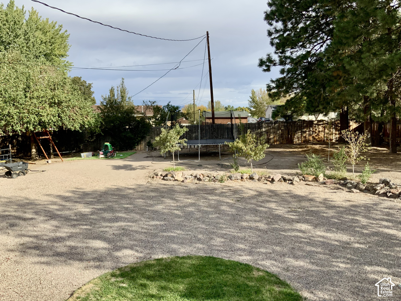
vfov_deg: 48.2
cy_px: 150
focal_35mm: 29
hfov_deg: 61.7
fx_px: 336
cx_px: 200
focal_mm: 3
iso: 16
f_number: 1.8
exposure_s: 1/1490
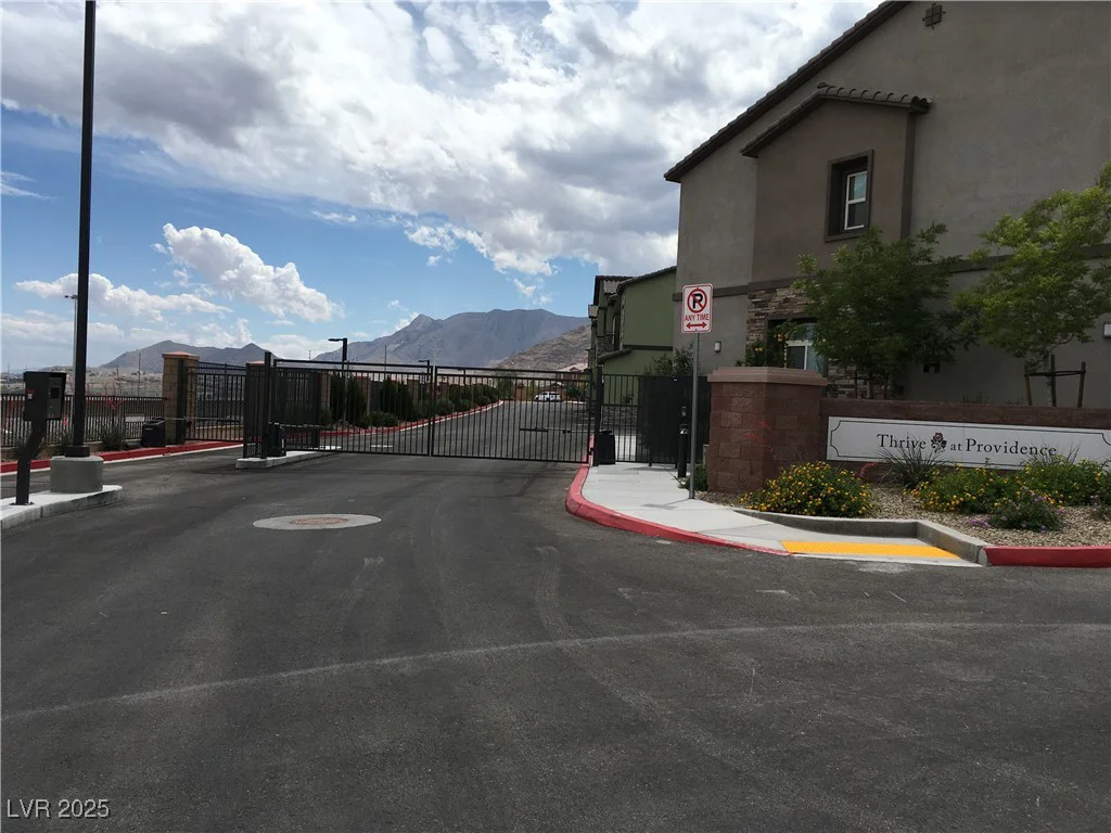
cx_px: 556
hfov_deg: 61.7
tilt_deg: -0.5
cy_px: 416
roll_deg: -2.7
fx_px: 931
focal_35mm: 29
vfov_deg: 48.2
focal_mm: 4.15
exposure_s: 1/4049
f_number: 2.2
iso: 25
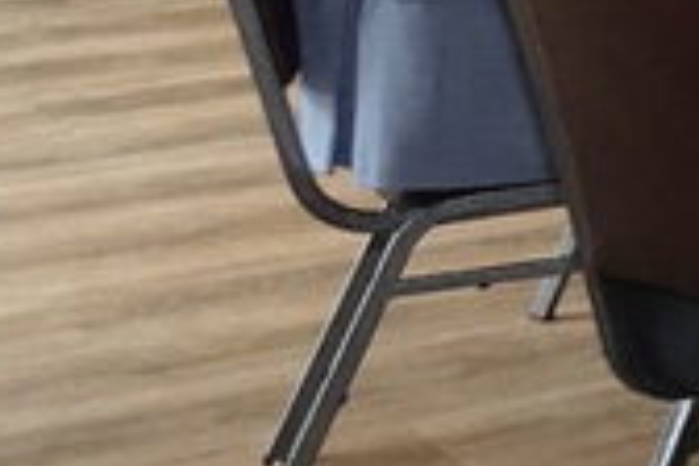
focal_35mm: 183
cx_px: 2605
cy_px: -543
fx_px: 3553
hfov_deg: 8.0
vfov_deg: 7.2
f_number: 2.5
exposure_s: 1/250
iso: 1250
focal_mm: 8.8
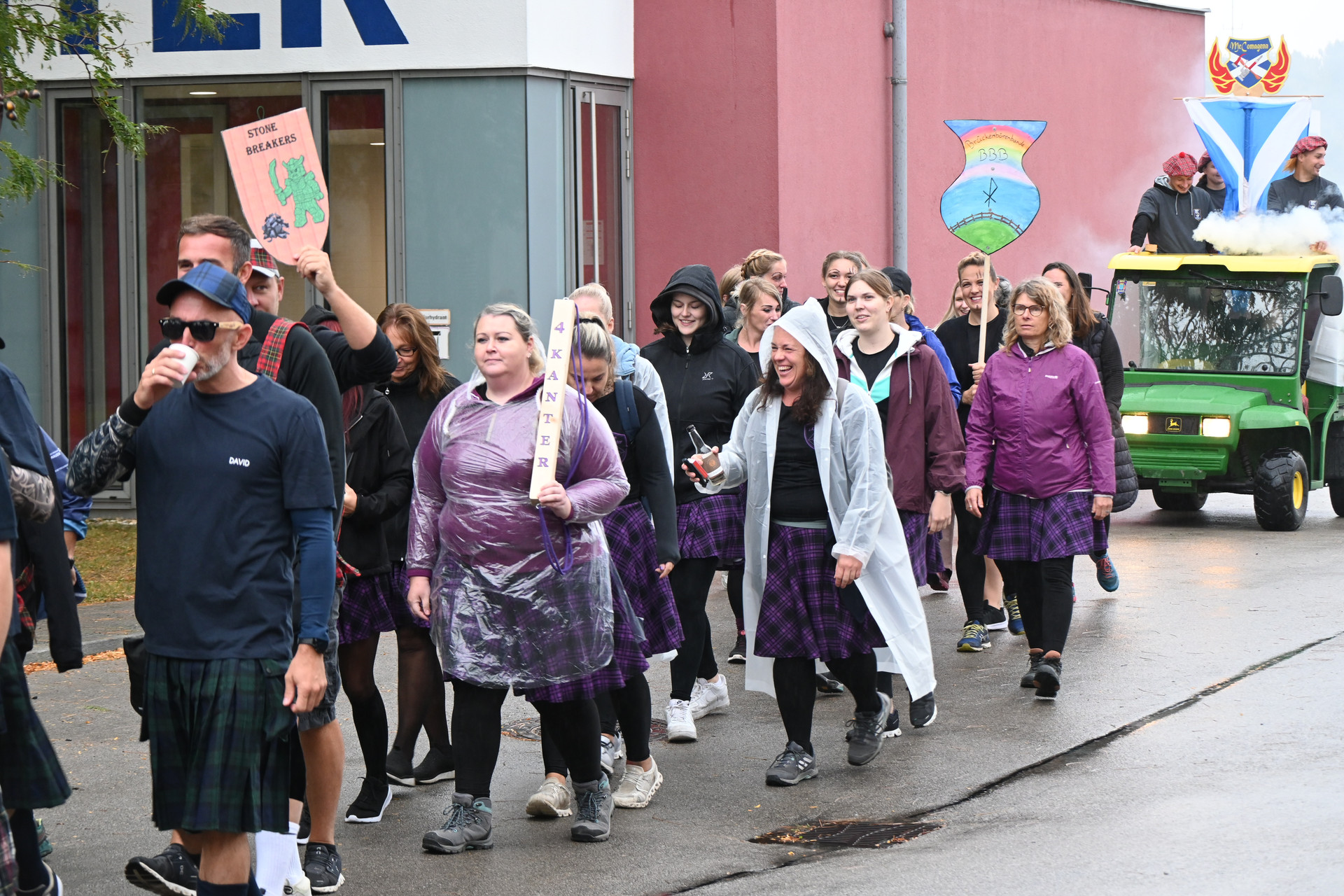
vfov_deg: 12.5
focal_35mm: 110
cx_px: 672
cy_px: 448
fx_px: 4088
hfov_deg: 18.7
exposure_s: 1/125
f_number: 4.8
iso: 1000
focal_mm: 73
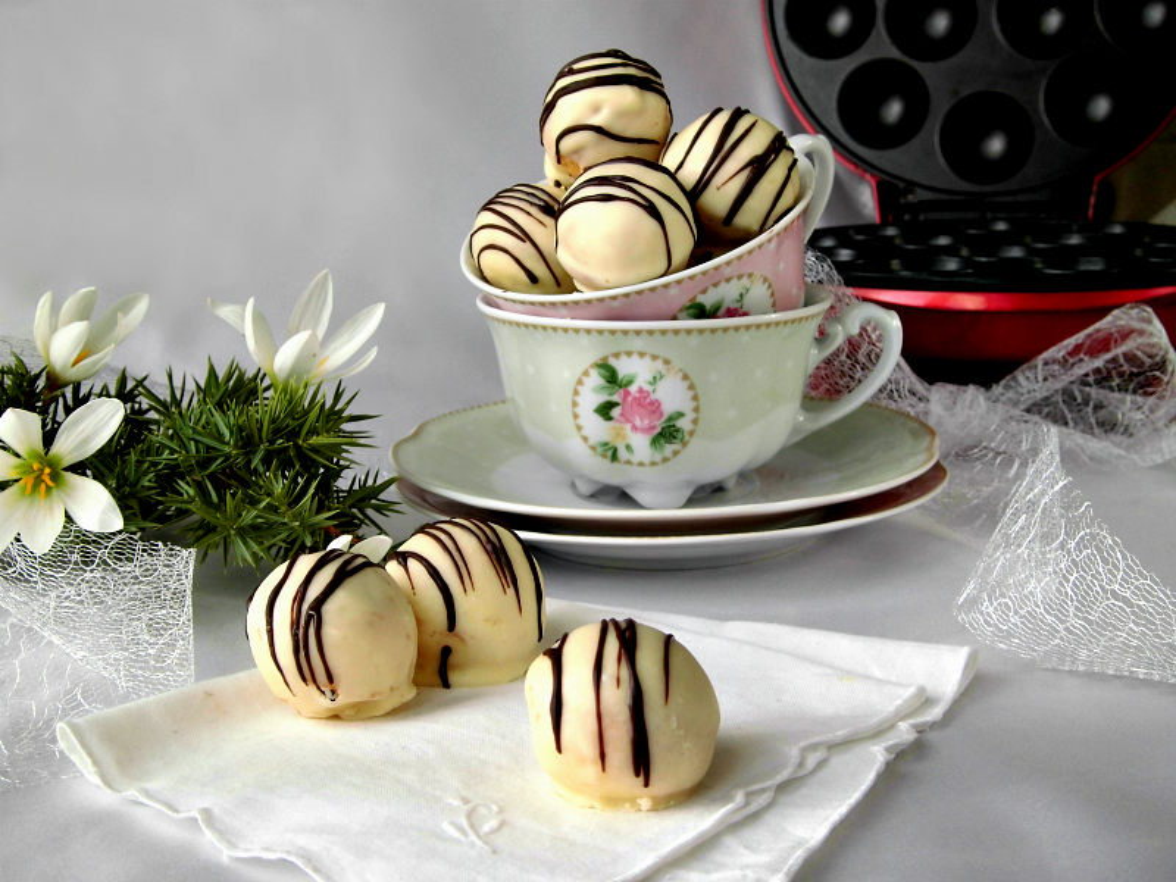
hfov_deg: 40.4
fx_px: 1597
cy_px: 441
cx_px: 588
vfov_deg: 30.9
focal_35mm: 47
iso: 100
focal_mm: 8.3
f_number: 3.4
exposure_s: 1/160
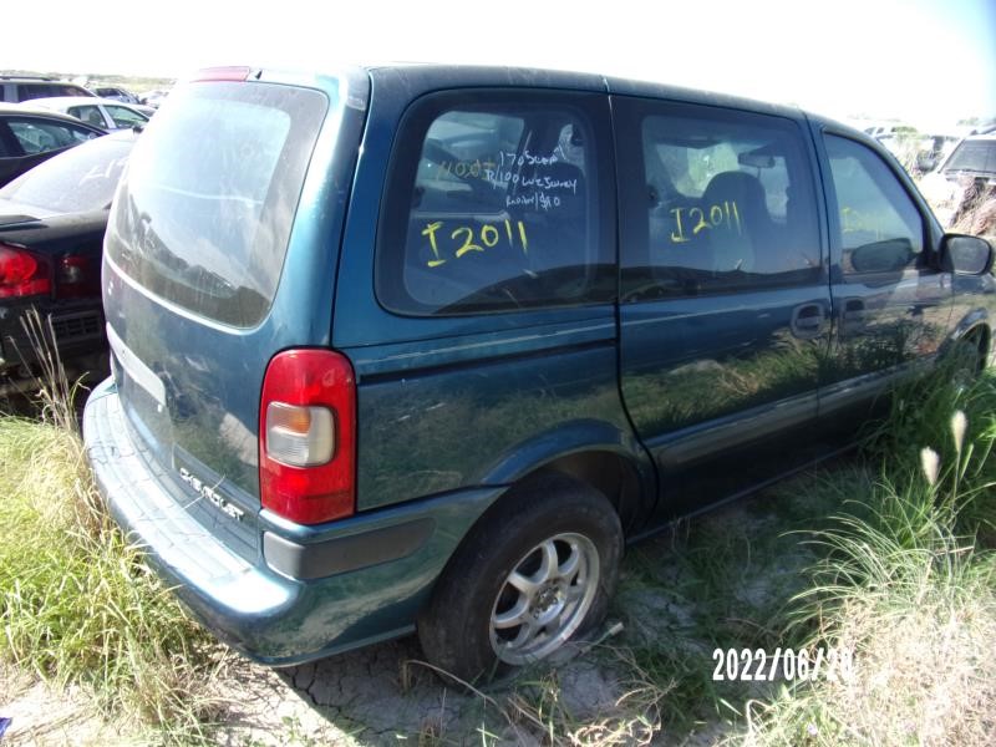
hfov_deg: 71.6
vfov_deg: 56.8
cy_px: 374
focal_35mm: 24
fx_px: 691
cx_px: 498
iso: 80
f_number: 3.3
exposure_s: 1/320
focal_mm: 4.3
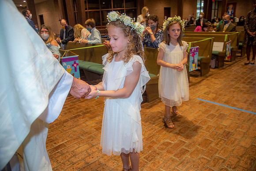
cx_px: 128
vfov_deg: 46.4
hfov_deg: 65.5
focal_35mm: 28
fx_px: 199
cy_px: 86
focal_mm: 28
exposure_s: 1/125
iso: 1600
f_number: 4.5
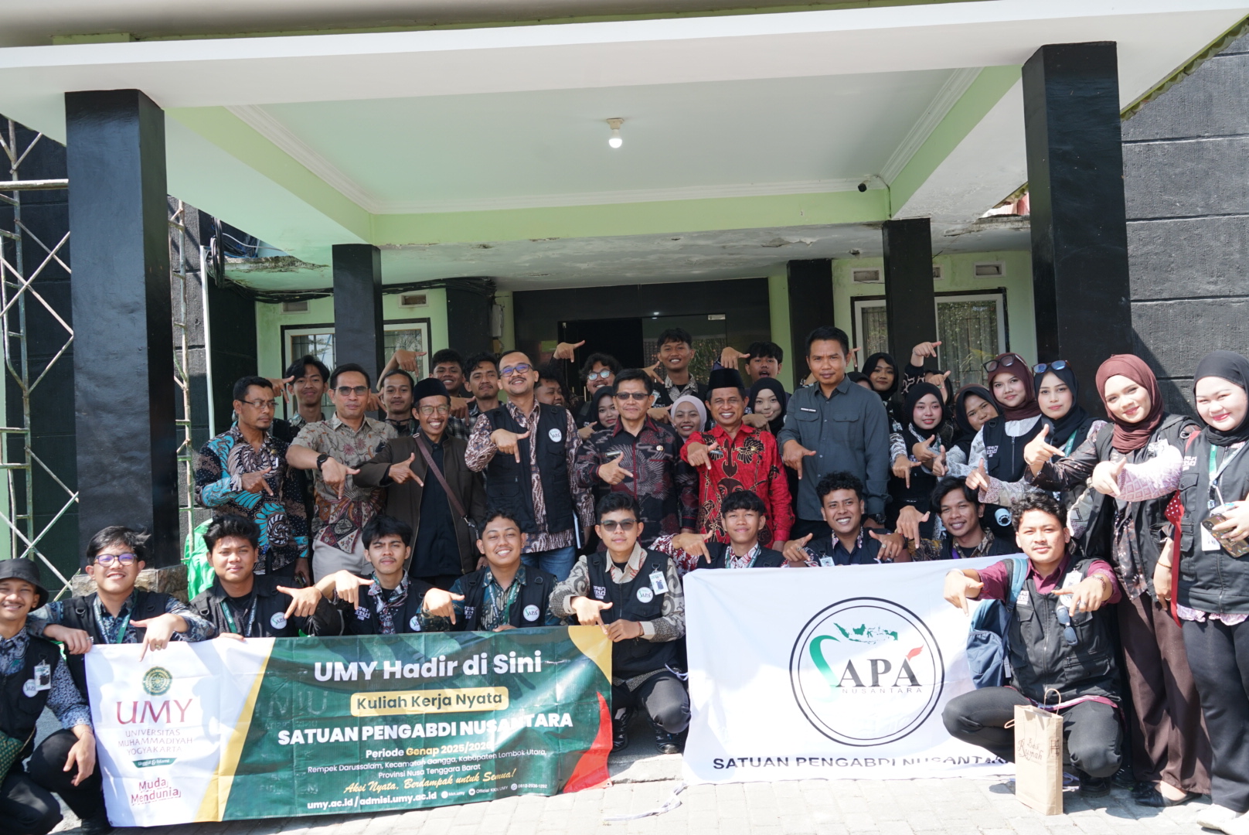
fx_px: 1250
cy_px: 418
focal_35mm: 36
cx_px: 624
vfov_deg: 36.9
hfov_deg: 53.1
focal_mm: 36
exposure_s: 1/250
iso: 320
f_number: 6.3
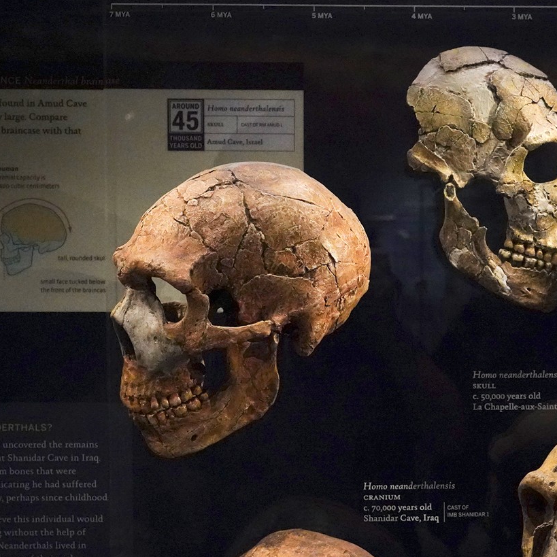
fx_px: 1511
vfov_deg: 20.8
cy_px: 360
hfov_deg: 20.8
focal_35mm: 83
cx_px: 404
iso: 10000
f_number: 8
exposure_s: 1/80
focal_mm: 40
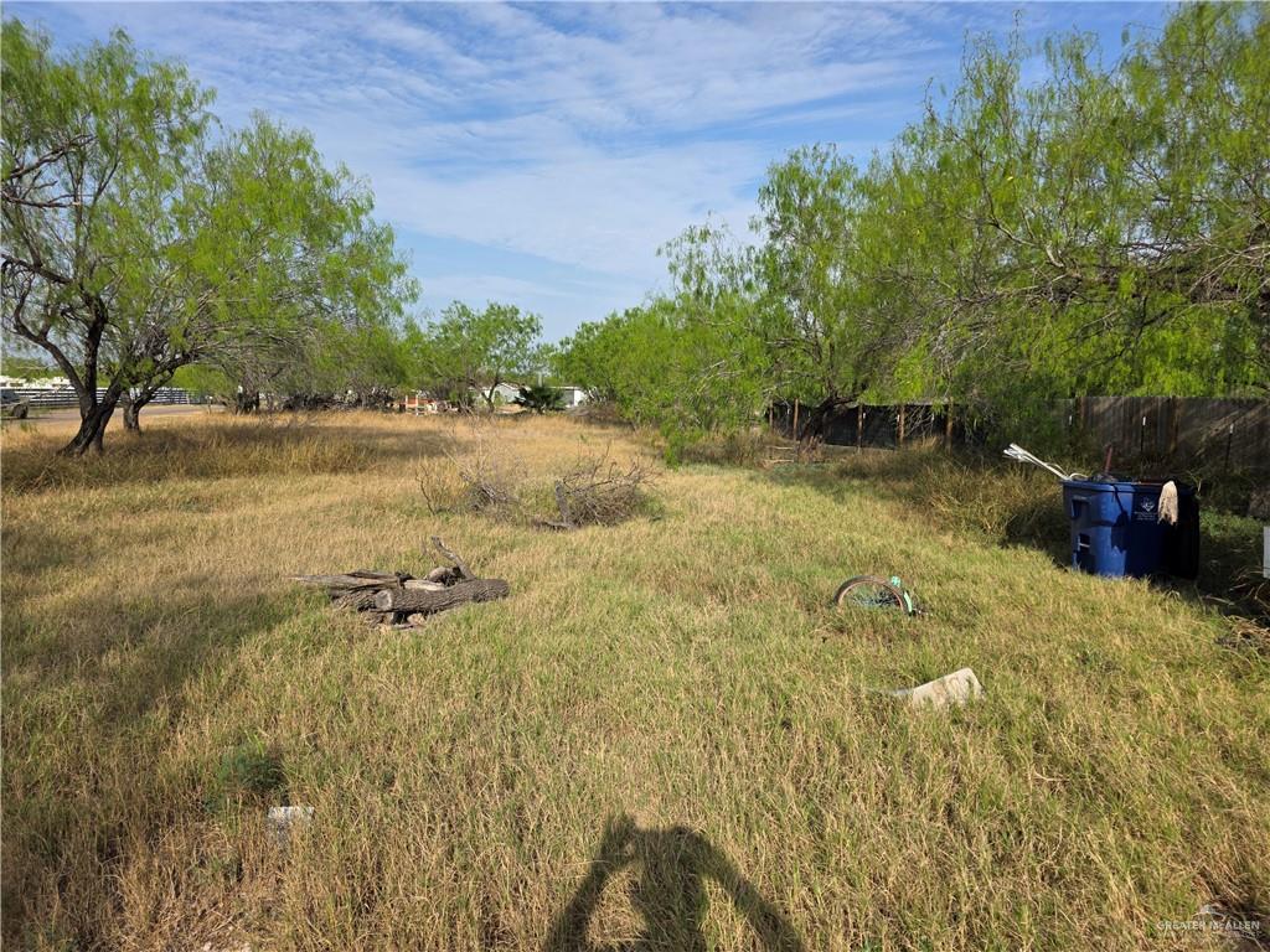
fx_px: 844
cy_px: 476
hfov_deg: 73.9
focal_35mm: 23
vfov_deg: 58.9
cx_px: 635
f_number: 1.7
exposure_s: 1/6574
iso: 80
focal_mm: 6.3
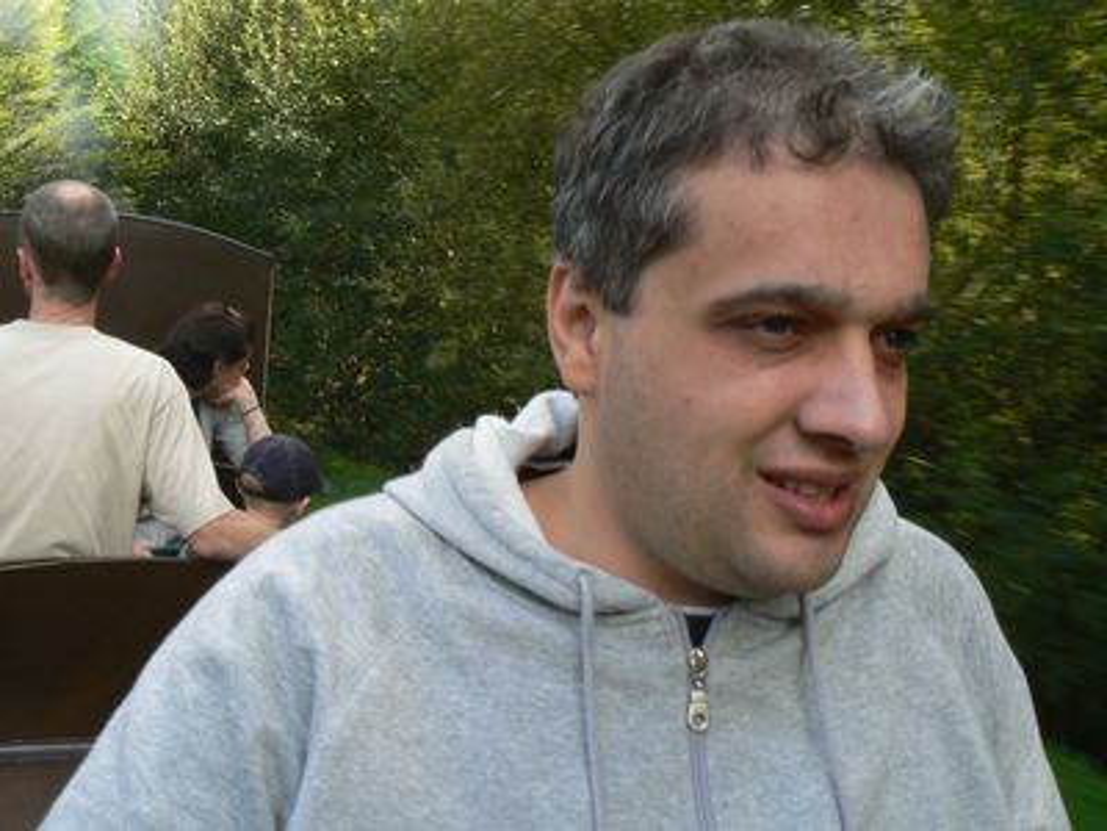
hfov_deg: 51.4
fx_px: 1151
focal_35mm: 36
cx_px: 554
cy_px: 416
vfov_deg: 39.7
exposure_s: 1/30
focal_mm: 6
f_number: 8
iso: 80
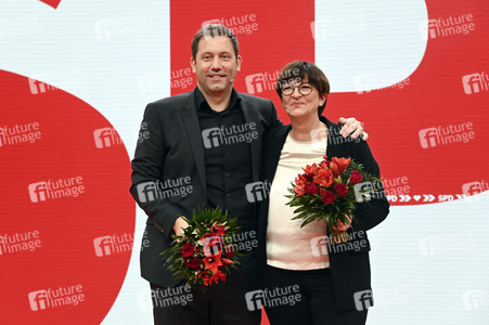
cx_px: 244
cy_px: 162
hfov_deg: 22.2
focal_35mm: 92
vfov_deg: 14.8
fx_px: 1249
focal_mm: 92
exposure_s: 1/500
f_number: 5.6
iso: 5000
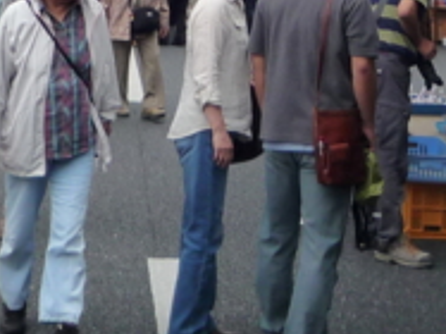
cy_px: -282
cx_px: 198
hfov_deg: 18.4
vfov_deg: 12.5
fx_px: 1378
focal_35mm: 107
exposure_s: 1/400
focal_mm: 4.4
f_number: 2.8
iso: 160
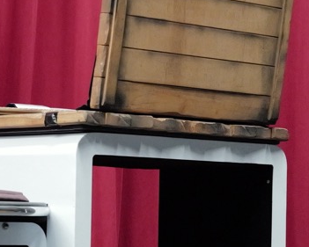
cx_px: -9
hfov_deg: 12.4
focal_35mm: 154
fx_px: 1409
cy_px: 181
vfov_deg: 10.0
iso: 12500
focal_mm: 45
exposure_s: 1/60
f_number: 4.5
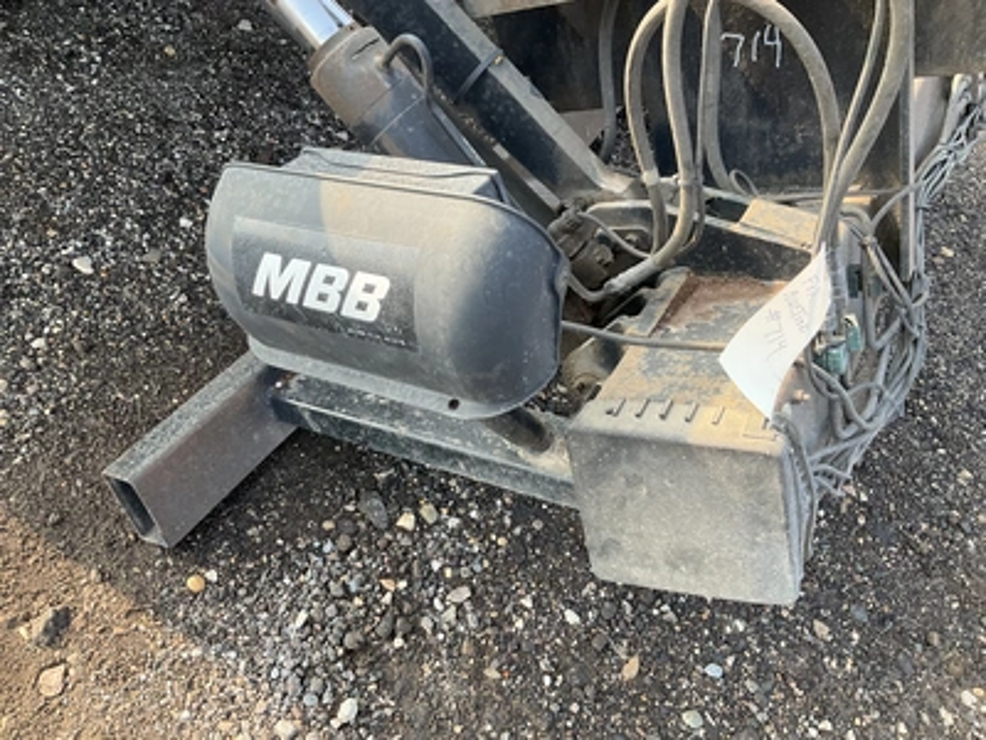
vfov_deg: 48.2
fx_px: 826
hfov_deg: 61.7
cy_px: 370
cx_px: 493
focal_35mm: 29
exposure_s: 1/172
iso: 25
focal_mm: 3
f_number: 1.8
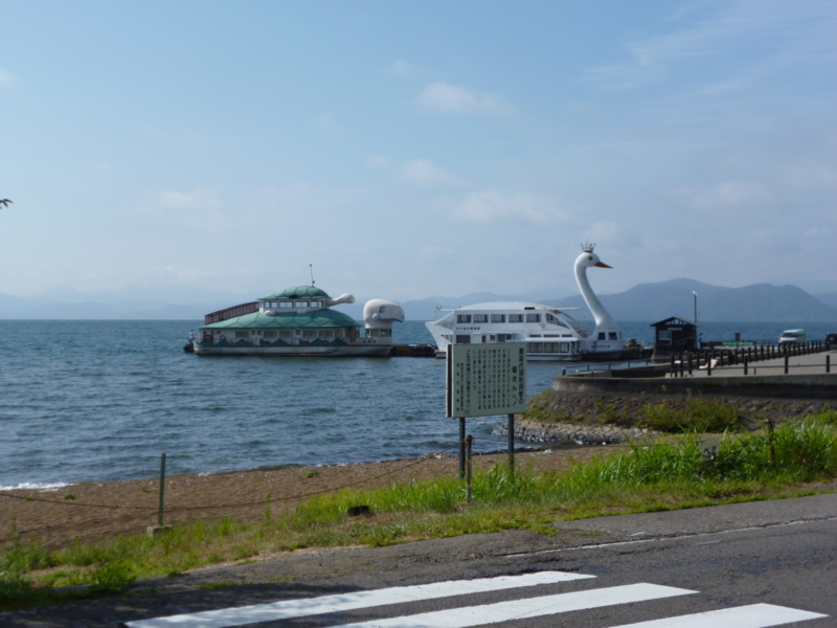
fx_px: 1475
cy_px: 314
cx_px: 418
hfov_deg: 31.7
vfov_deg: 24.0
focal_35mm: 61
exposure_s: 1/1300
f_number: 4.1
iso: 100
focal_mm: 10.9
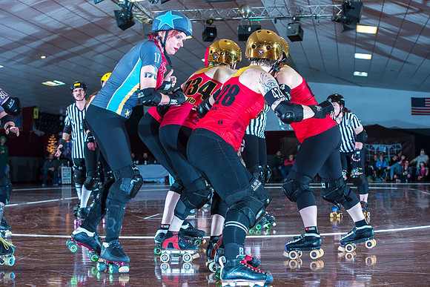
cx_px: 215
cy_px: 144
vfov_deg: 19.5
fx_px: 836
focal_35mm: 70
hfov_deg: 28.8
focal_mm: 70
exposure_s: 1/160
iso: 800
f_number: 7.1
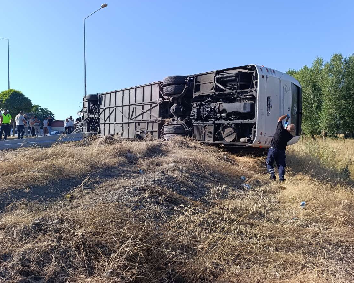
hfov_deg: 66.0
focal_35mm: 26
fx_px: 272
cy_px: 135
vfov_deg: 54.9
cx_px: 167
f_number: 1.6
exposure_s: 1/483
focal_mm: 6.14
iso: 50
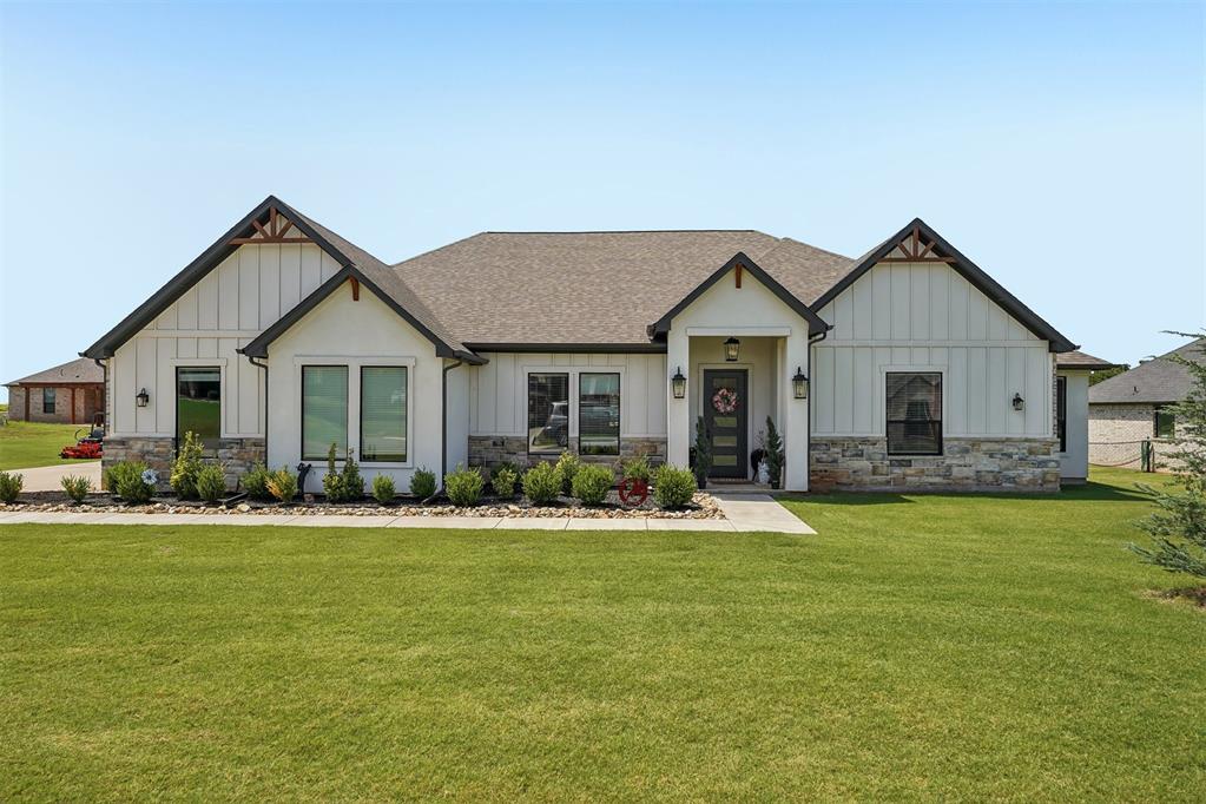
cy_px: 402
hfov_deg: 73.7
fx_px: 804
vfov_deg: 53.1
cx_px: 603
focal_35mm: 24
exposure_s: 1/160
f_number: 8
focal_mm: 24
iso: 100
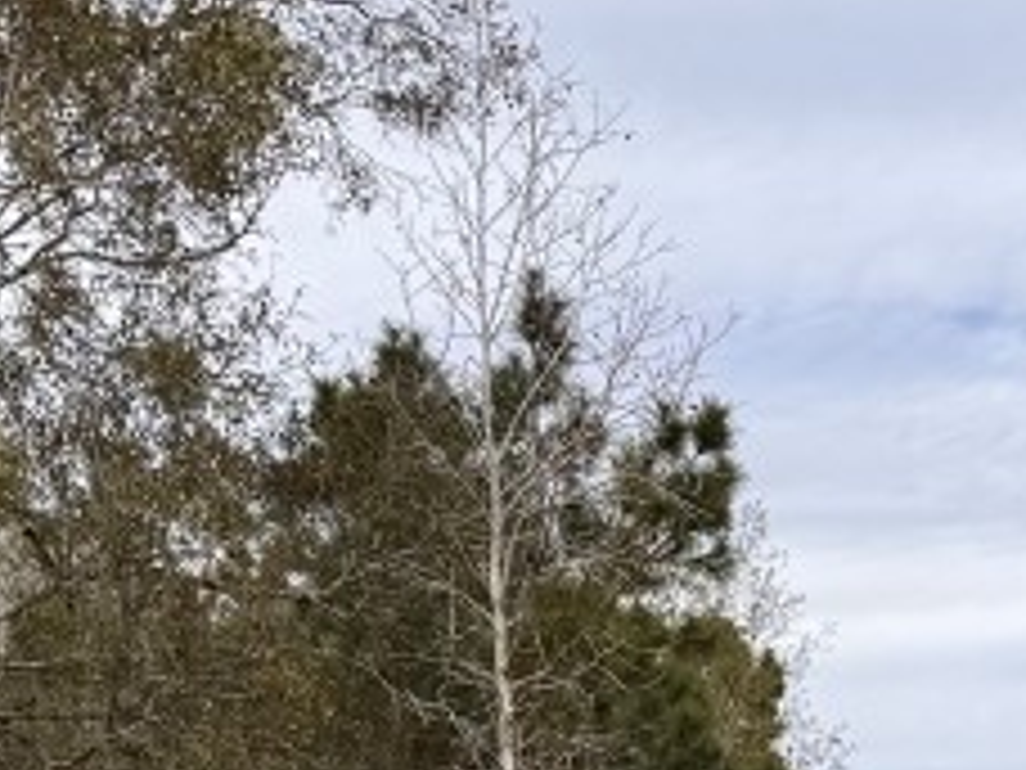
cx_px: 1274
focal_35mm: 108
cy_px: 1481
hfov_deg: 17.3
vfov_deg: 12.3
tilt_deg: -4.4
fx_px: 3201
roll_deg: -2.9
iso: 80
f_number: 1.78
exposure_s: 1/2959
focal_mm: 6.76
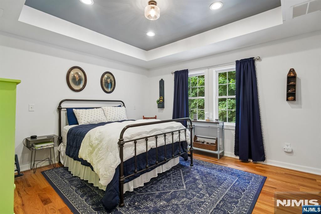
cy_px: 107
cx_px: 160
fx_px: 143
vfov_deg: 73.7
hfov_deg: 96.8
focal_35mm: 16
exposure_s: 1/4
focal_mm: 16
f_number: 8
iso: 400
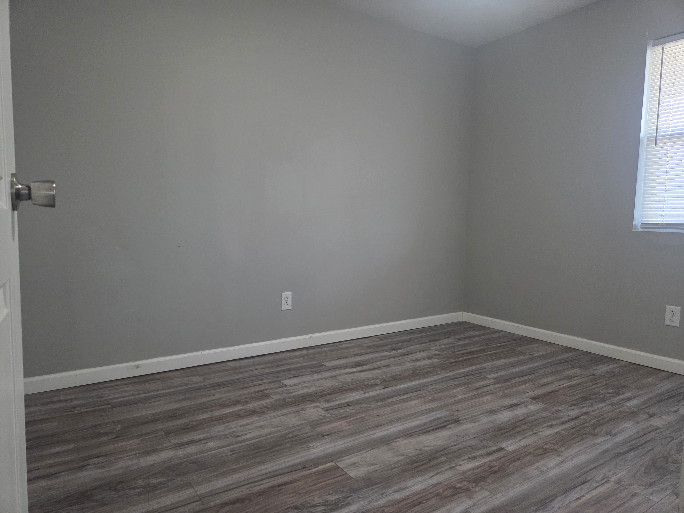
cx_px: 342
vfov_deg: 58.9
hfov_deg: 73.9
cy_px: 256
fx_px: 454
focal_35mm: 23
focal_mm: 5.4
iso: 1250
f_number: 1.8
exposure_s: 1/120
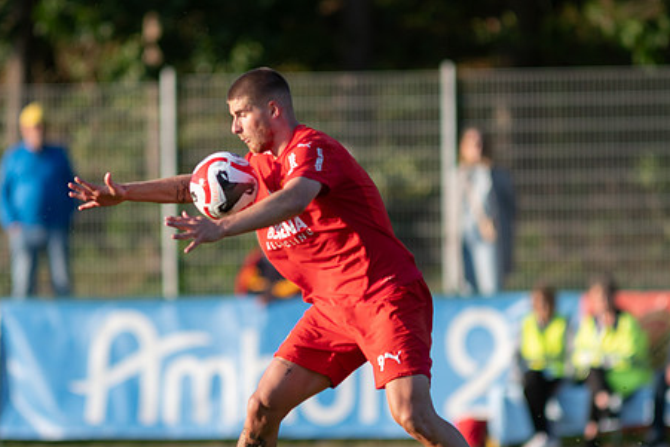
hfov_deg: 3.6
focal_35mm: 579
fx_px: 10779
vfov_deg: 2.4
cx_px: 275
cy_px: 240
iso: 280
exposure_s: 1/2000
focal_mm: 300
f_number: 3.2
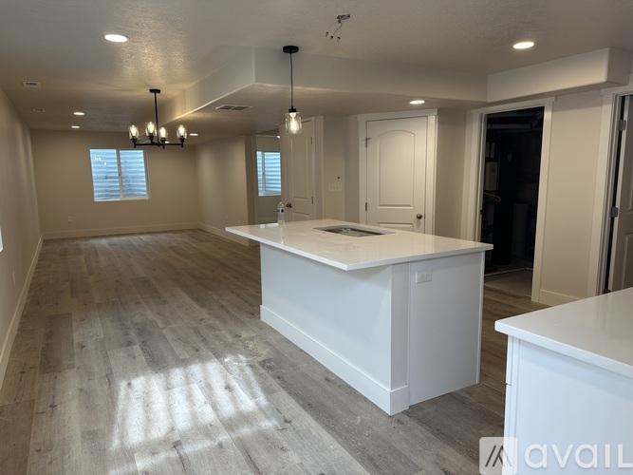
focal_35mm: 24
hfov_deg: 71.6
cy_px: 238
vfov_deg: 56.8
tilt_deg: -9.3
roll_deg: +1.1
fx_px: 439
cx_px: 316
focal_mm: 6.86
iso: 64
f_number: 1.78
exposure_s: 1/120
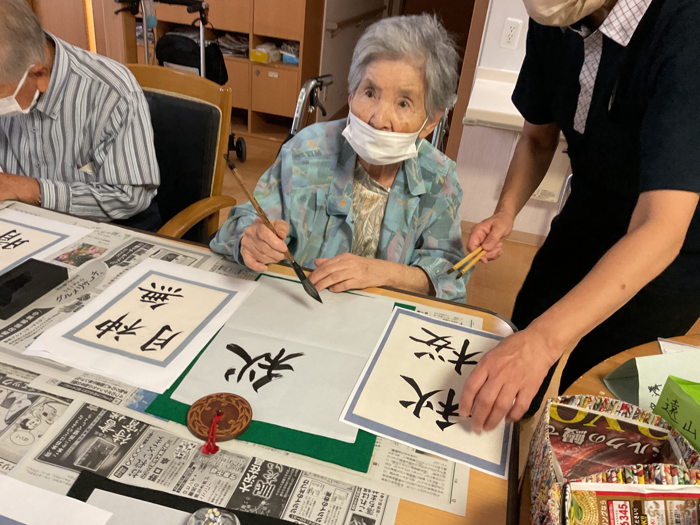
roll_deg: -6.8
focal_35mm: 29
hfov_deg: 61.7
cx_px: 350
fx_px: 586
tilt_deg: -31.4
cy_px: 262
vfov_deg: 48.2
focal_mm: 3
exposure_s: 1/50
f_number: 1.8
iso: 200
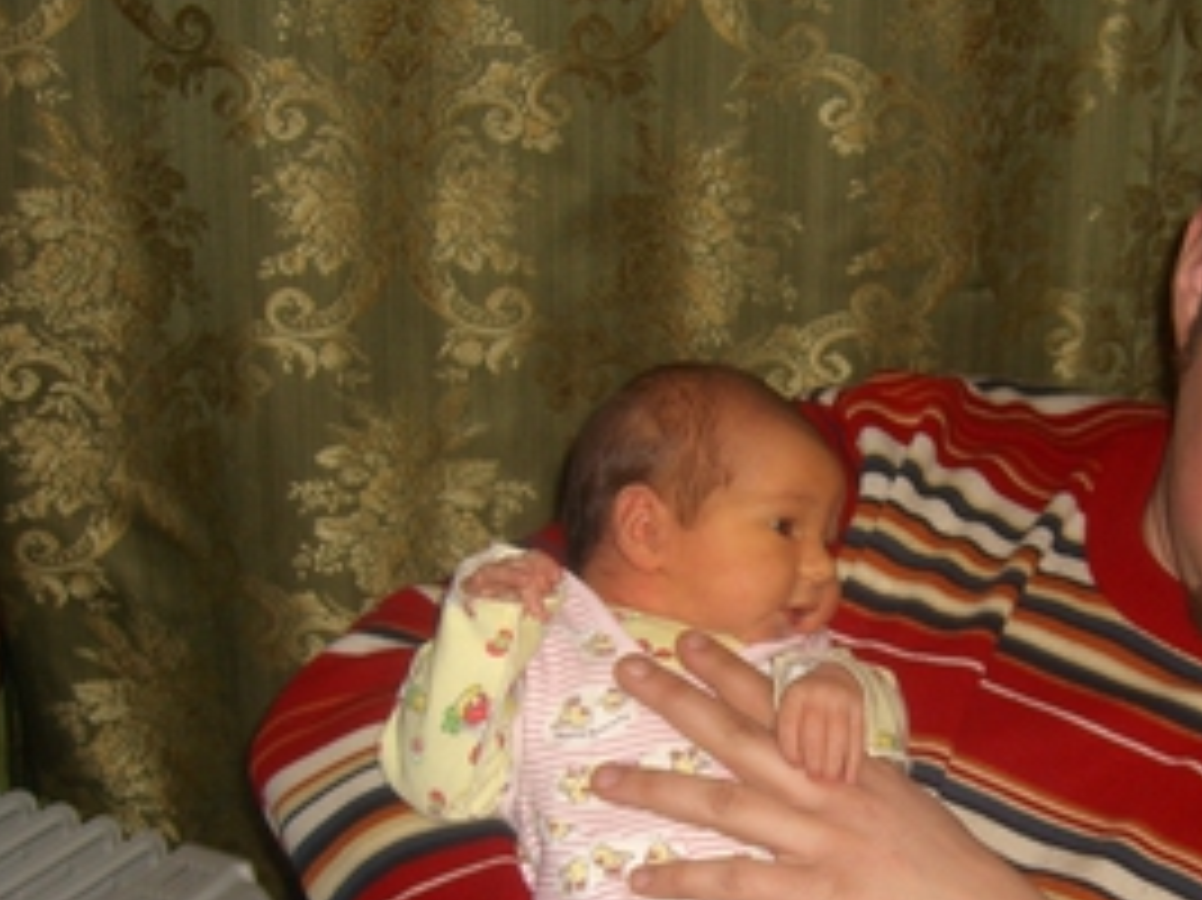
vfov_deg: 22.7
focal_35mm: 64
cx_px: 959
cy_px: 698
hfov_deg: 29.6
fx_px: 2221
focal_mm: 7.9
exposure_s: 1/60
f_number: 2.8
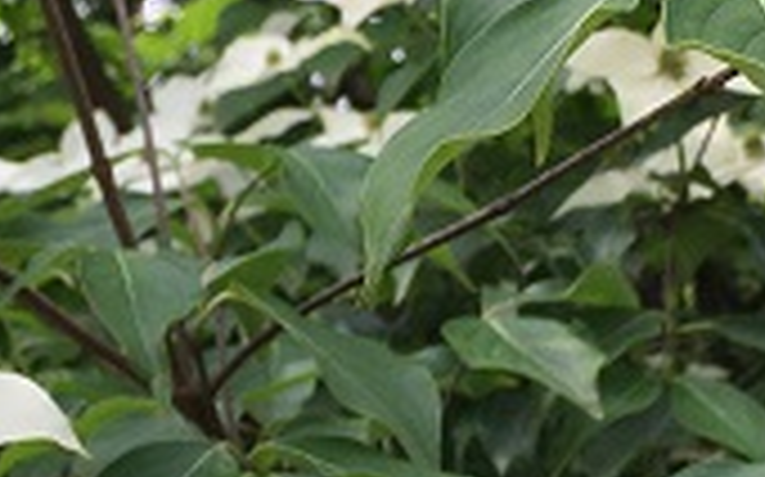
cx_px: 207
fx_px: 2709
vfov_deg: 10.0
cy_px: 482
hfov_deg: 16.0
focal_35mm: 130
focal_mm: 4.15
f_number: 2.2
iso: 25
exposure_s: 1/291
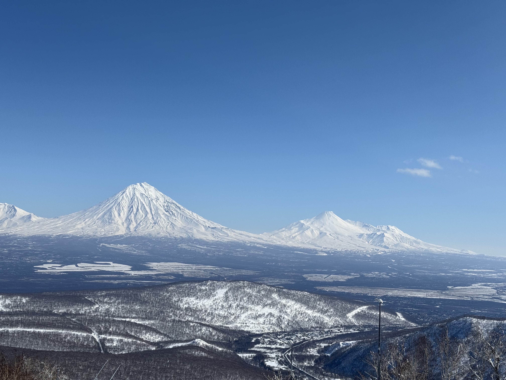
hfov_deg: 39.7
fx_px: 702
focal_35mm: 48
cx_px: 253
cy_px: 190
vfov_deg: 30.3
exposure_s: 1/11364
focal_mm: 6.76
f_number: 1.78
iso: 50
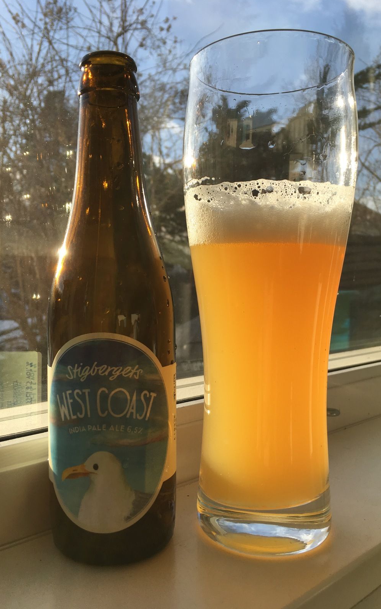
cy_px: 303
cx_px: 193
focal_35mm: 31
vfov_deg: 61.2
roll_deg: +0.0
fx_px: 515
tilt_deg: -2.5
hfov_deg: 40.6
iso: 25
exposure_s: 1/777
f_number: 2.2
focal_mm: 4.15
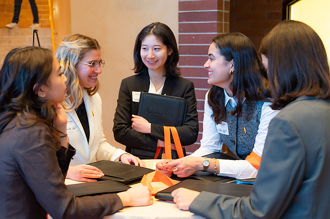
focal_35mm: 55
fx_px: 508
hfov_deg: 36.0
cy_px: 110
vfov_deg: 24.4
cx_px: 165
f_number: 4
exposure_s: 1/40
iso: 2500
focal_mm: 51
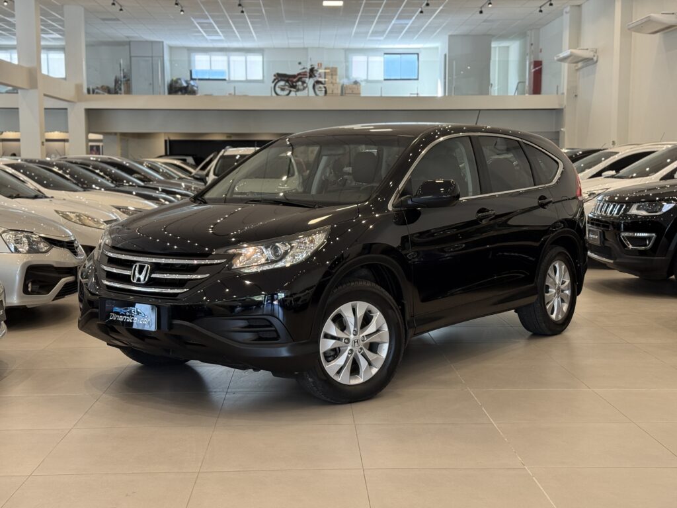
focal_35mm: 48
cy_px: 254
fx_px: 939
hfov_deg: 39.7
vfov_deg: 30.3
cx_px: 338
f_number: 1.78
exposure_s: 1/60
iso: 125
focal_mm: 6.76
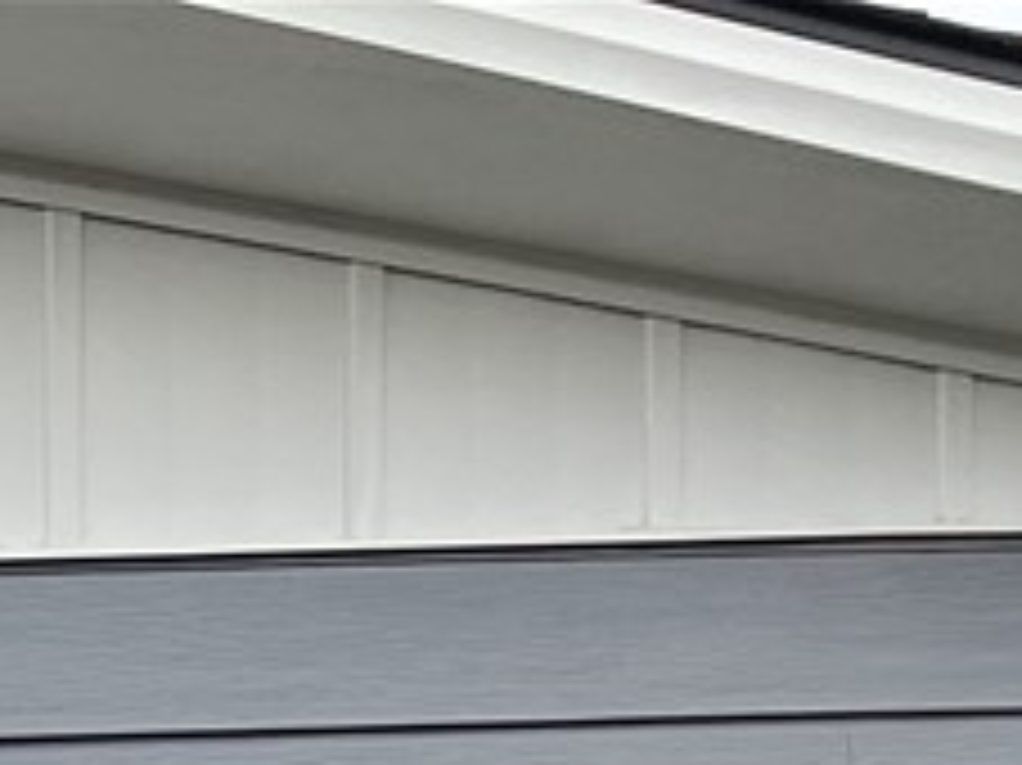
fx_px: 5400
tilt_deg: -4.8
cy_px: 2696
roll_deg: +3.7
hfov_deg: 8.4
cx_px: -2386
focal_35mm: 183
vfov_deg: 6.9
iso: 50
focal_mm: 5.7
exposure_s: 1/458
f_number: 1.5
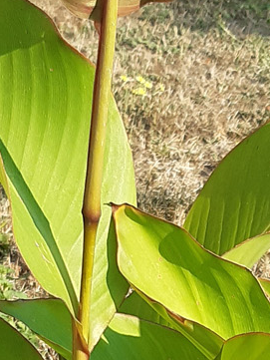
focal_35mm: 144
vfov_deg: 13.0
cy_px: 537
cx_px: 259
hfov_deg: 10.2
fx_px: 1497
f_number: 1.7
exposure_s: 1/673
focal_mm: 3.92
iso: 40
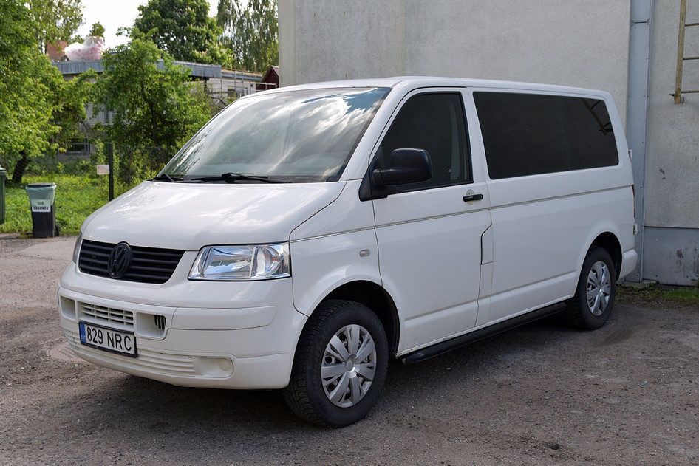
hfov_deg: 47.9
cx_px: 350
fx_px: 786
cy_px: 233
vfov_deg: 33.0
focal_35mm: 40
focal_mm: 27
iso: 200
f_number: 2.8
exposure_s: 1/500
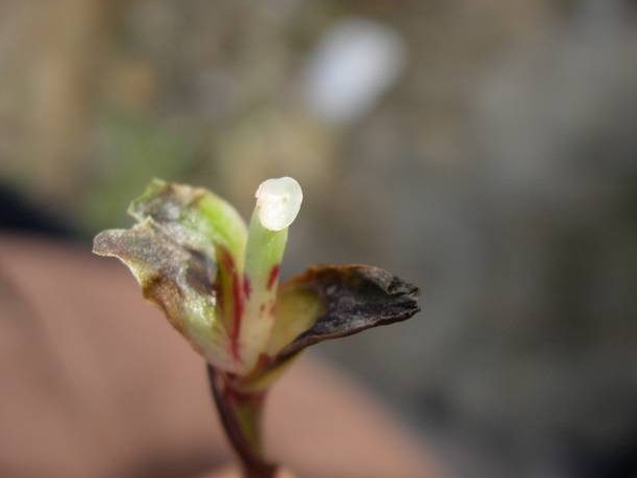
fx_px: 920
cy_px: 290
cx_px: 385
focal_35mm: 50
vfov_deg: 29.0
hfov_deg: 38.0
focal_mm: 7.8
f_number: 2.8
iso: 64
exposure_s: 1/418
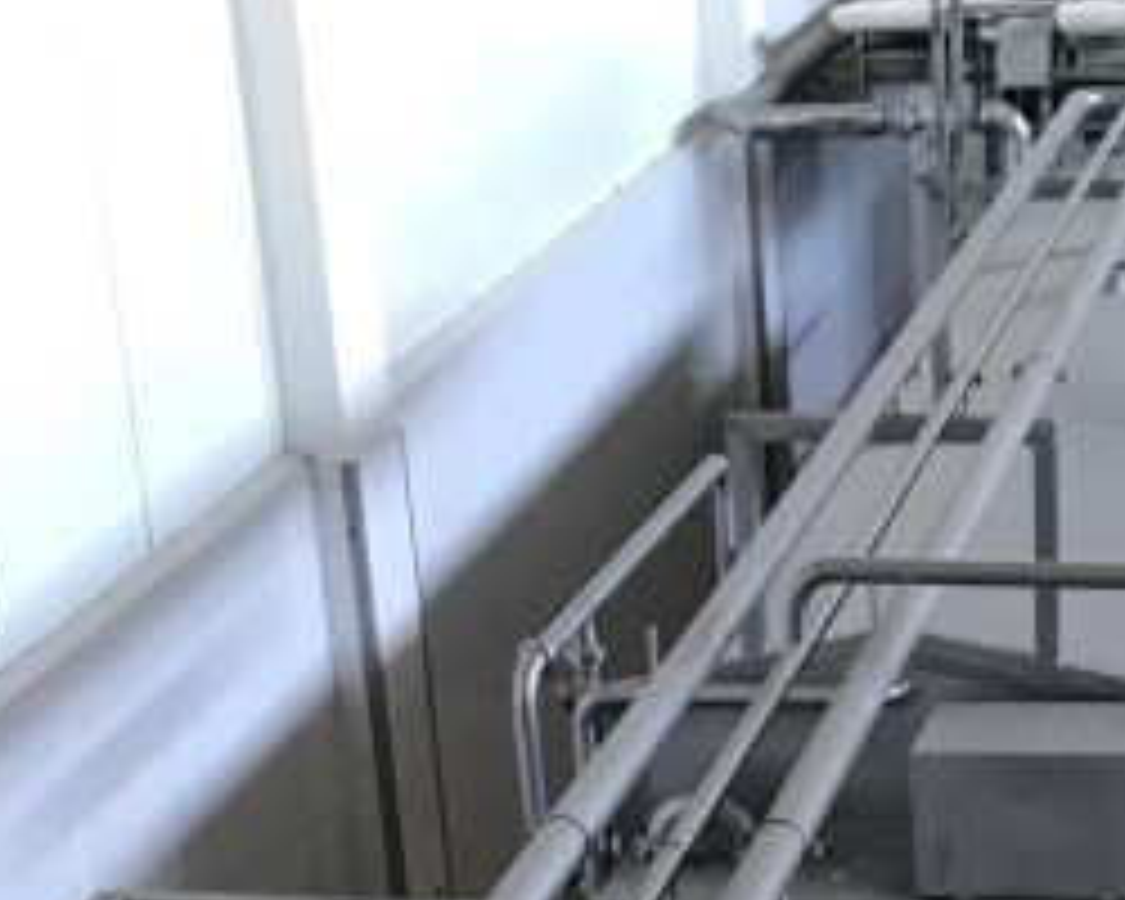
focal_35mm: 112
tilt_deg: -31.0
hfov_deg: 16.9
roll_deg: +2.7
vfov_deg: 12.3
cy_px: 1750
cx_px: 1053
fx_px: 3729
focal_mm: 3.99
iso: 40
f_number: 1.8
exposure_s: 1/17
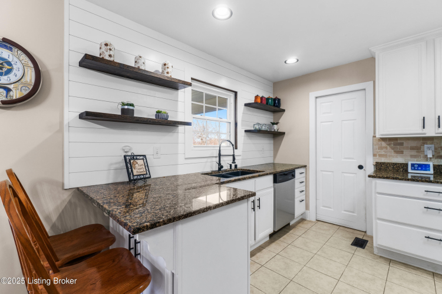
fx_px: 184
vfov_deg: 77.3
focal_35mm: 15
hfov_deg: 100.4
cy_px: 147
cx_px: 221
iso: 400
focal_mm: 10
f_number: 8
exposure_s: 1/4
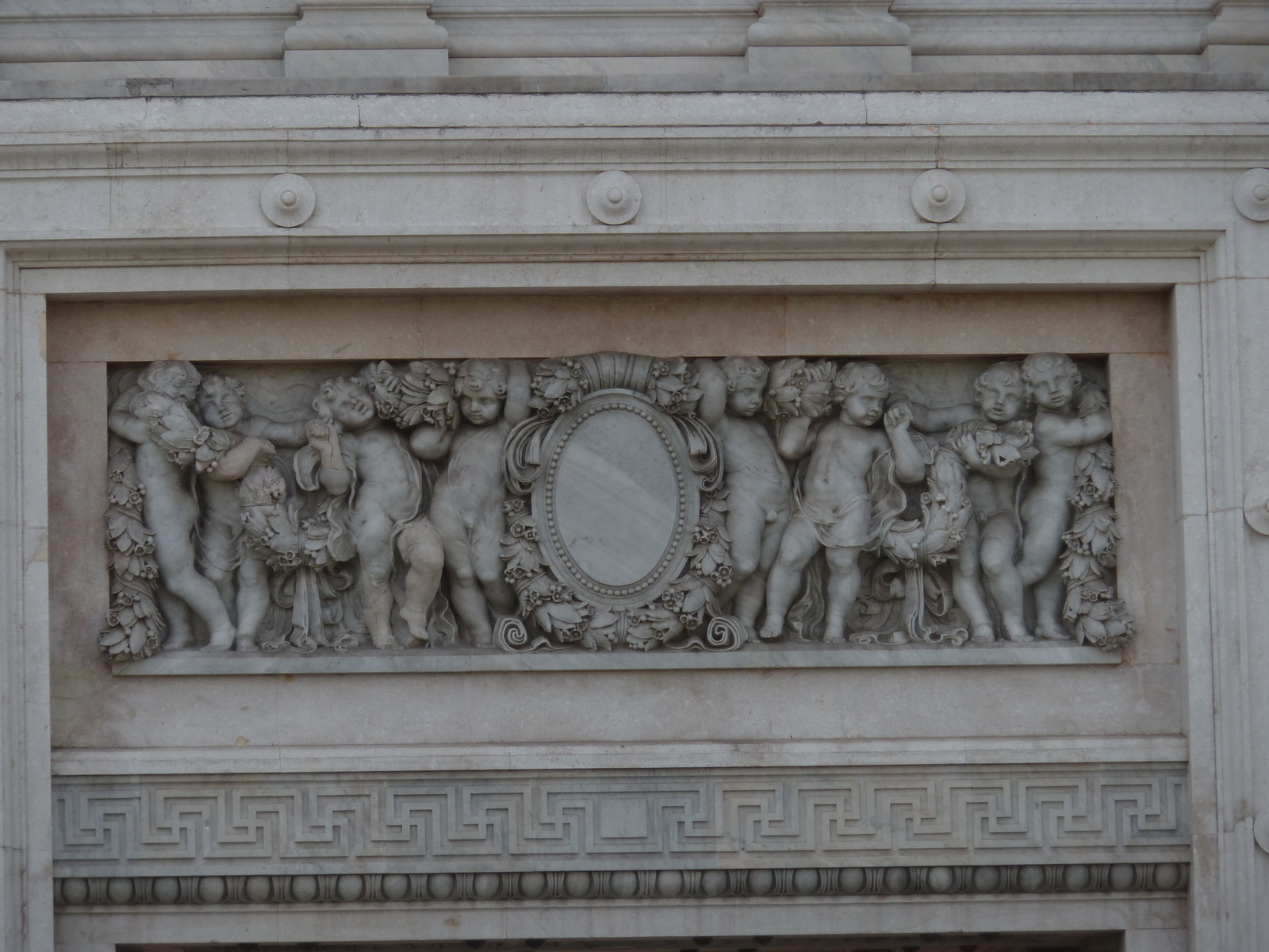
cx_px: 634
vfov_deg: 7.1
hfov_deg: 9.4
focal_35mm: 210
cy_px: 476
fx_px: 7698
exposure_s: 1/320
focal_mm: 34.4
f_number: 4.6
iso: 80
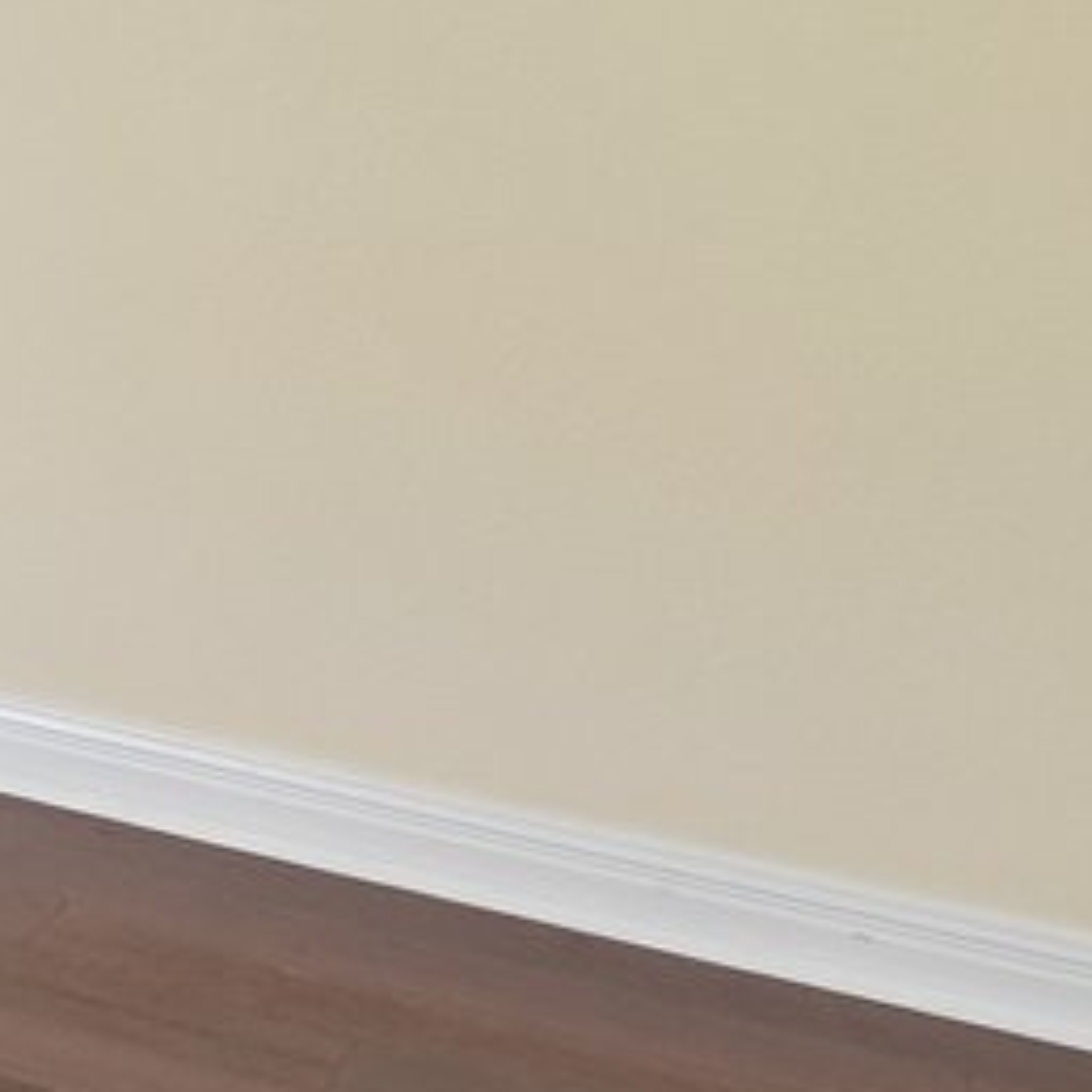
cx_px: -1902
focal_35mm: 94
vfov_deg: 16.9
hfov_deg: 12.2
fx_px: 3355
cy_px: -521
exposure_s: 1/15
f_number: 8
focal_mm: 14
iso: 400
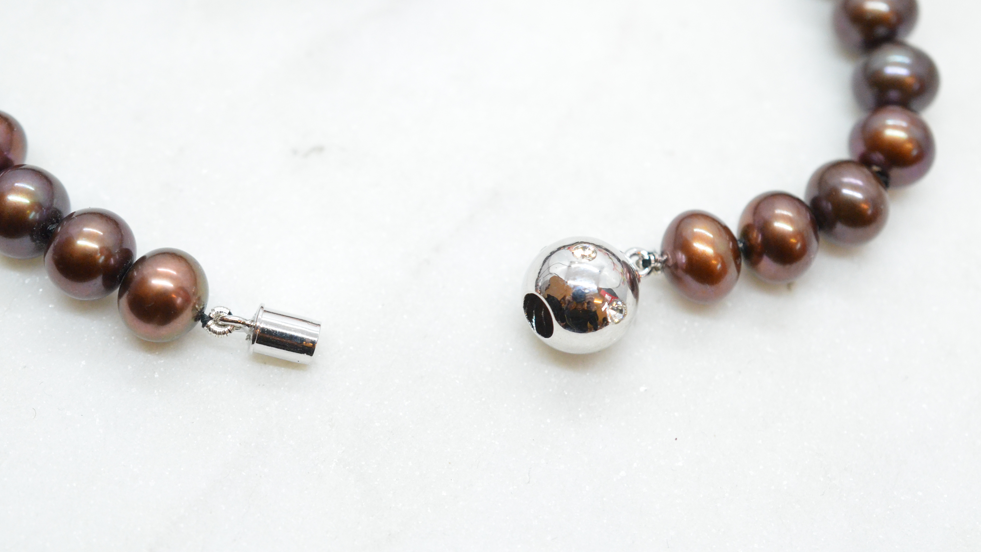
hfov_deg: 33.3
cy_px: 280
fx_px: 1639
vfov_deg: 19.1
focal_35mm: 63
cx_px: 492
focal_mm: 40
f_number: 6.3
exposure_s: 1/640
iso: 4000
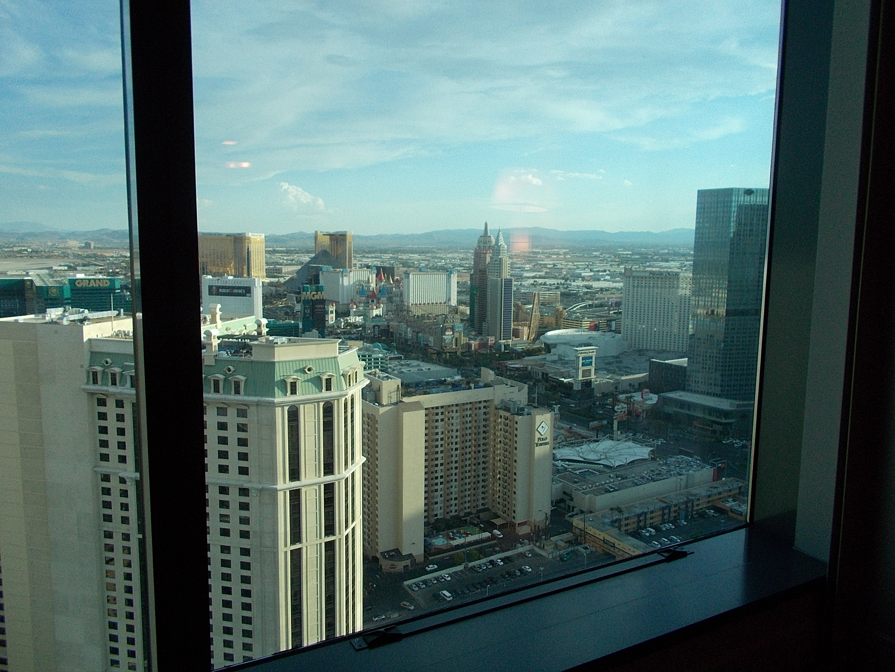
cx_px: 448
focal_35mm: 26
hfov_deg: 67.3
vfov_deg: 53.1
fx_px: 672
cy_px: 336
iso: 140
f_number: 3.2
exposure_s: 1/250
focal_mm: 4.6
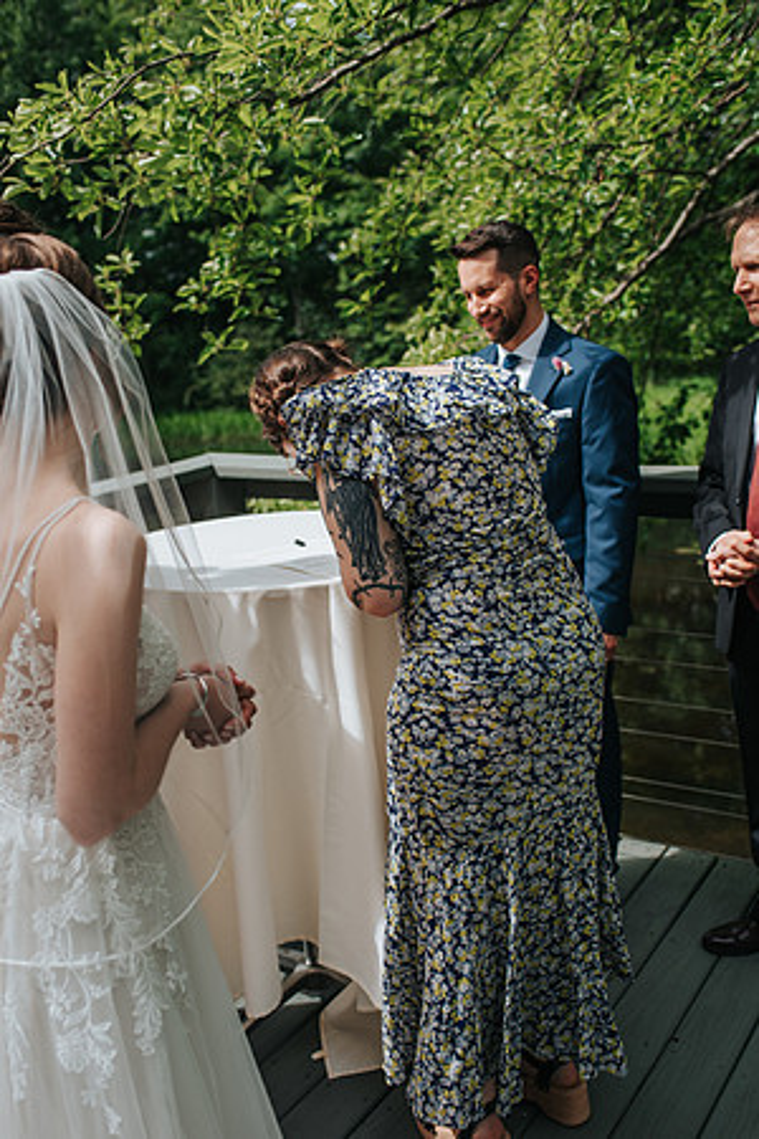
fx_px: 1107
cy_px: 570
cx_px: 380
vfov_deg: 54.4
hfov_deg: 37.9
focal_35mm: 35
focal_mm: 35
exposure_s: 1/800
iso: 100
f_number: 3.5
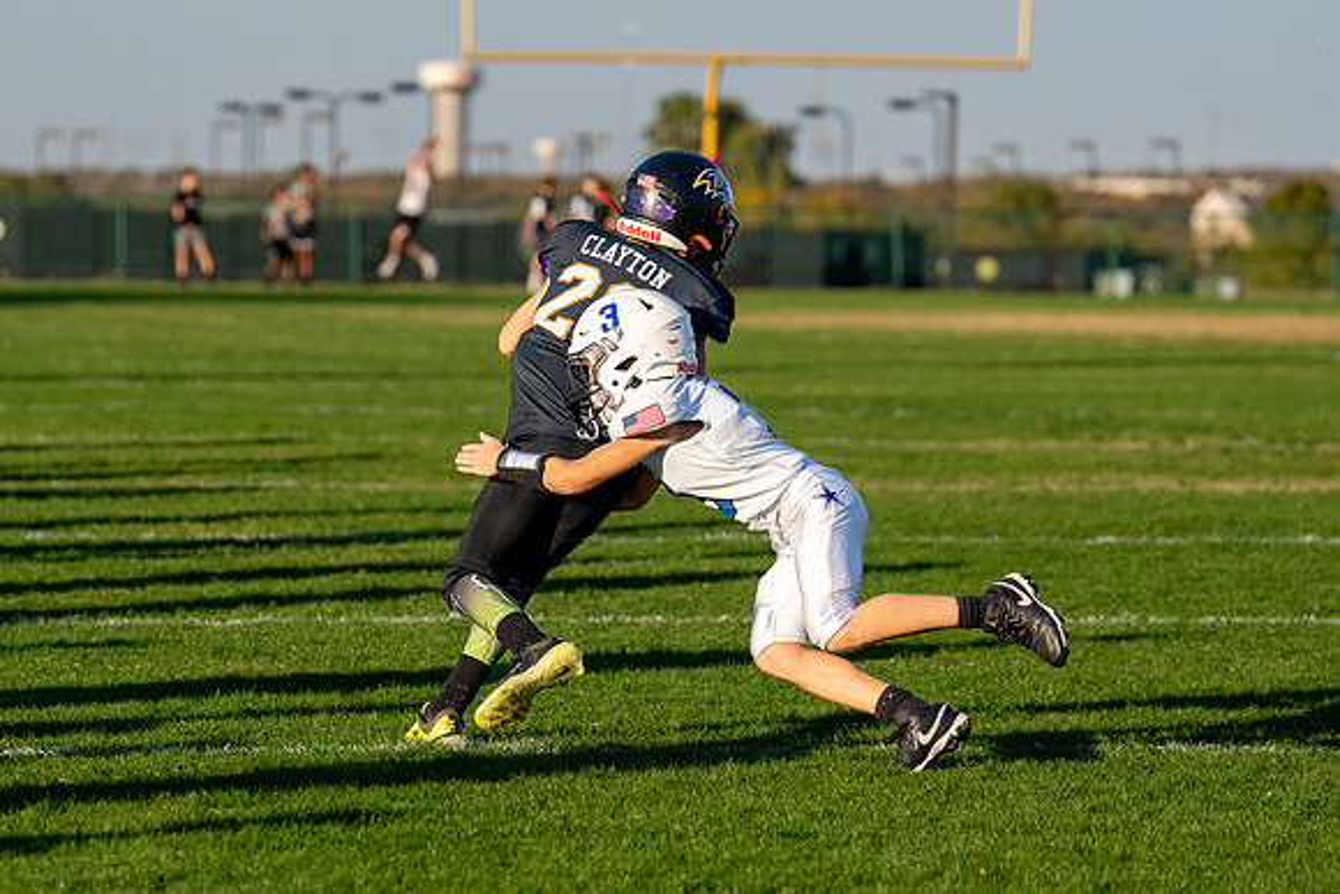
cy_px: 506
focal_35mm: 183
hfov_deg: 11.2
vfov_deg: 7.5
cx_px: 490
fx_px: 6806
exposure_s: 1/4000
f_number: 2.8
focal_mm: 111
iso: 200
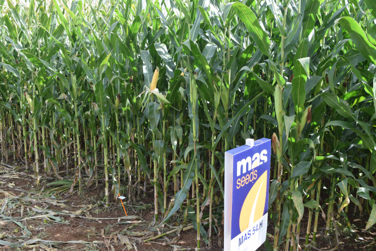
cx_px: 188
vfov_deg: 36.9
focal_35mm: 36
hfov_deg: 53.1
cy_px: 126
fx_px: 376
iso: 200
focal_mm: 24
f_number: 8
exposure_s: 1/250
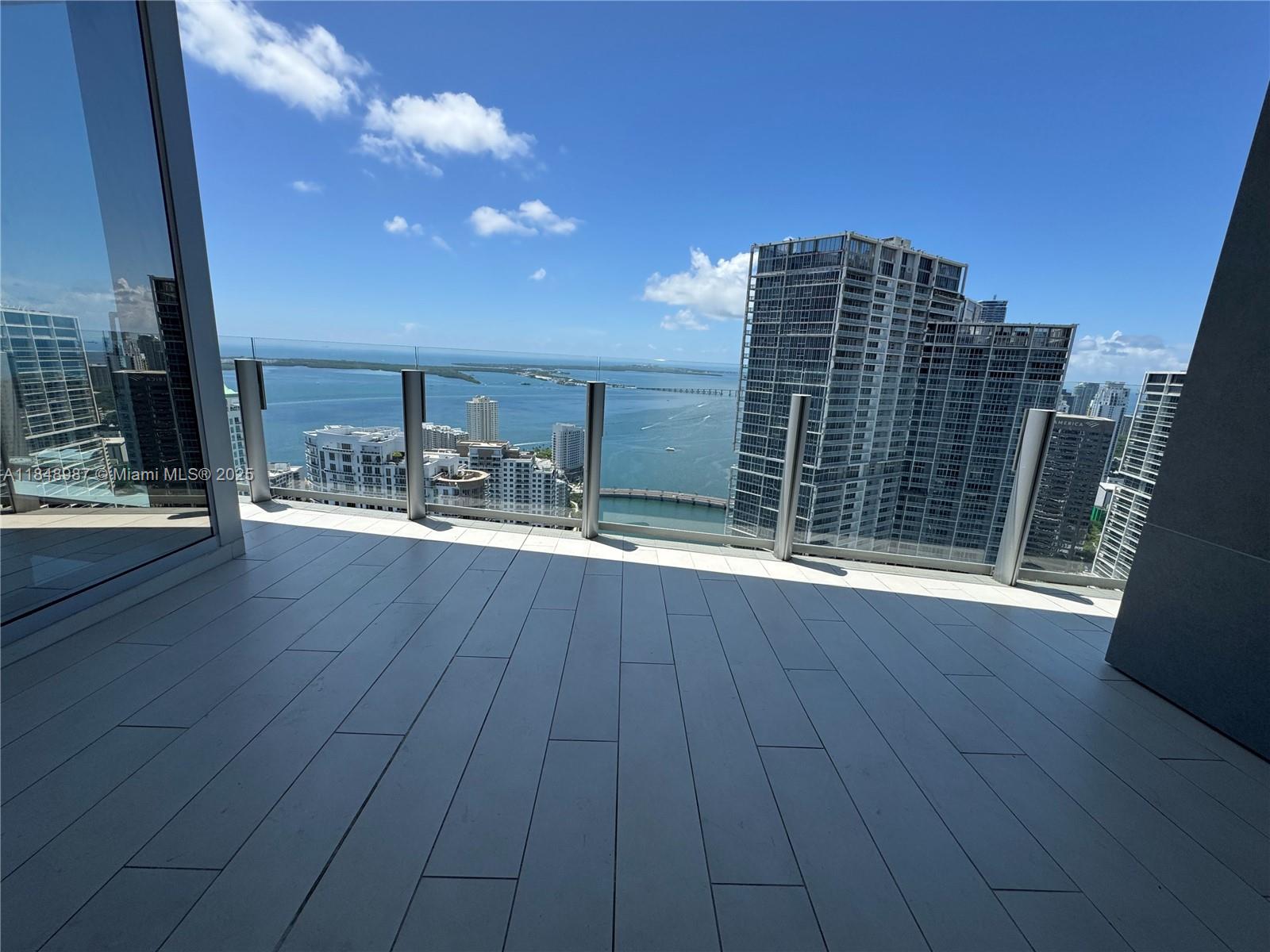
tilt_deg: -12.8
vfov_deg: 85.7
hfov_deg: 102.1
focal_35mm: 14
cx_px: 635
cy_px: 476
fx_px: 514
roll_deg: -1.9
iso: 50
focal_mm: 2.22
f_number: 2.2
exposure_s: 1/2415
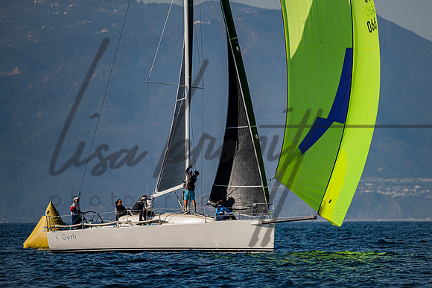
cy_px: 166
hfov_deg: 4.4
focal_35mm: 464
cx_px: 250
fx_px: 5564
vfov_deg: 3.0
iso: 400
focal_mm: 400
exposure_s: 1/4000
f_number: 5.6
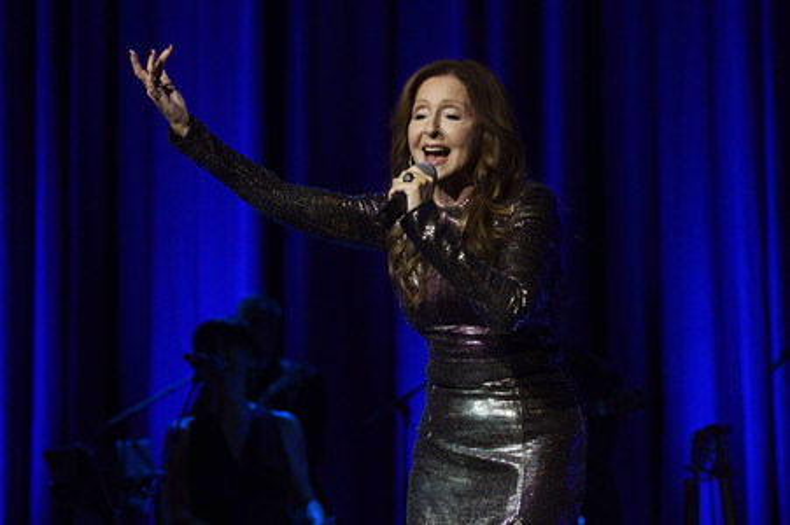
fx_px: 2741
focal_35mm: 125
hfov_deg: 16.4
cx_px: 395
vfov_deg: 11.0
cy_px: 262
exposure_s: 1/640
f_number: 5.6
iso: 1250
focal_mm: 125
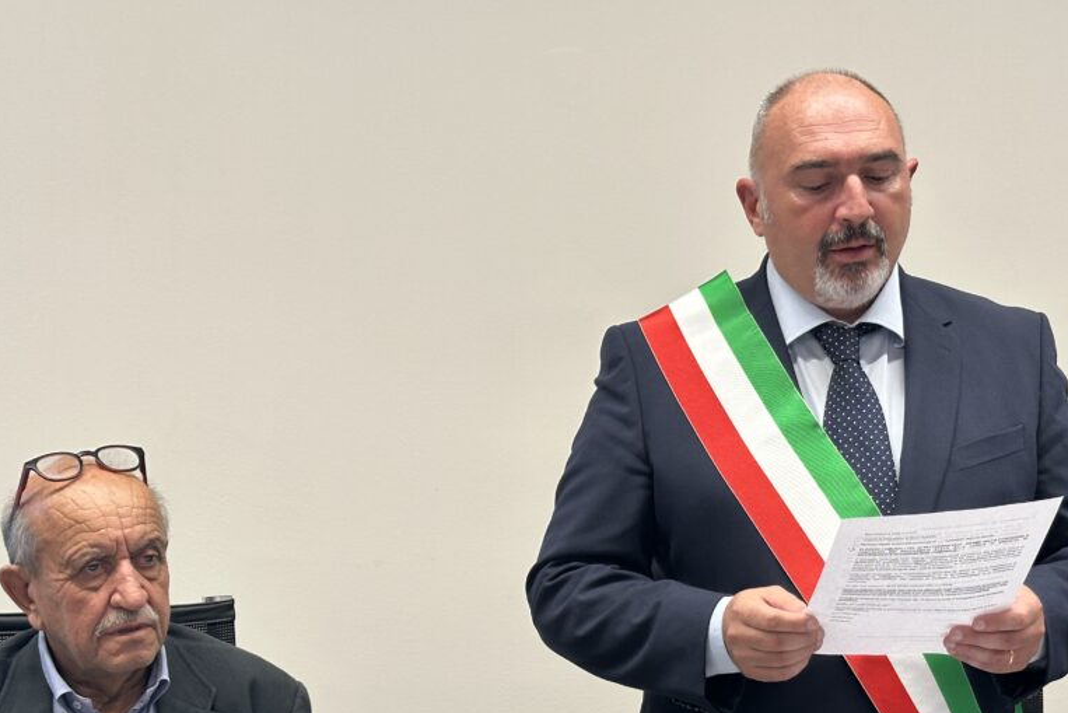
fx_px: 1988
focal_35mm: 67
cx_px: 621
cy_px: 527
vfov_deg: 20.2
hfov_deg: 30.0
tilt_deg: -6.0
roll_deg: -0.5
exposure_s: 1/50
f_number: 1.78
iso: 100
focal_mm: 6.86
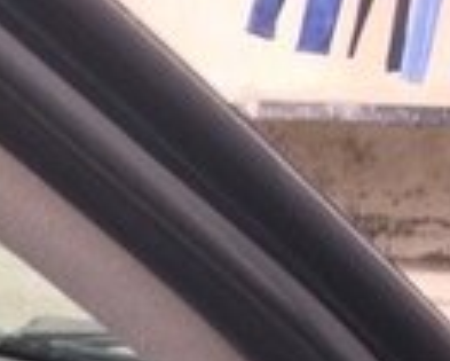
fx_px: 1906
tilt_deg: -16.8
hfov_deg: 11.2
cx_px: -635
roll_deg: -1.0
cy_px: 682
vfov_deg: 10.1
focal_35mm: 143
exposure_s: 1/50
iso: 50
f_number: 2.2
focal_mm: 4.15
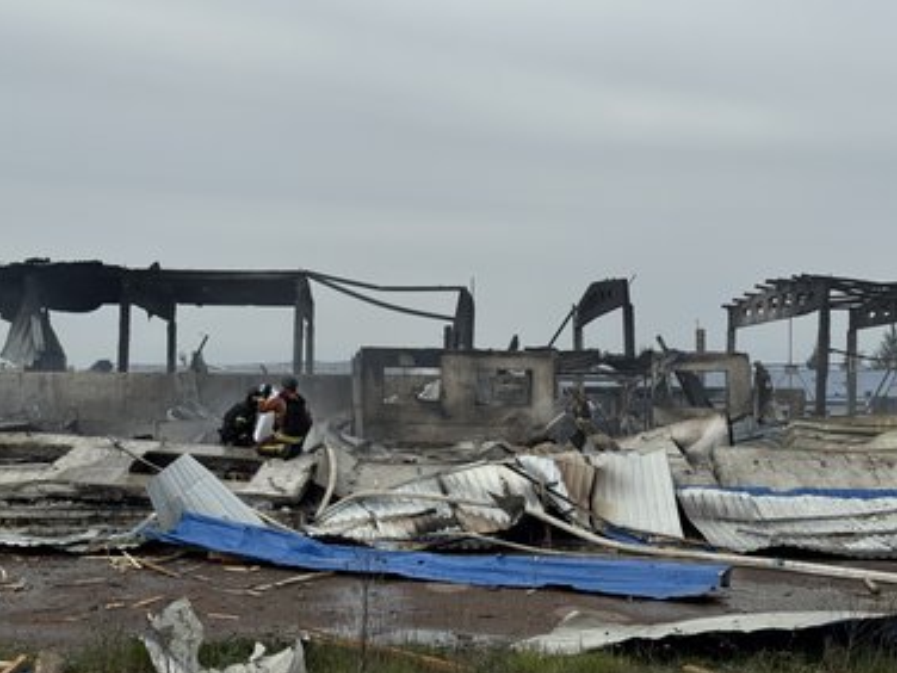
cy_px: 356
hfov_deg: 37.5
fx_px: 1322
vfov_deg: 28.6
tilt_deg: +1.8
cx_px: 432
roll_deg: -0.2
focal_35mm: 51
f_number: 1.78
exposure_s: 1/7937
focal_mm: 6.76
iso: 64
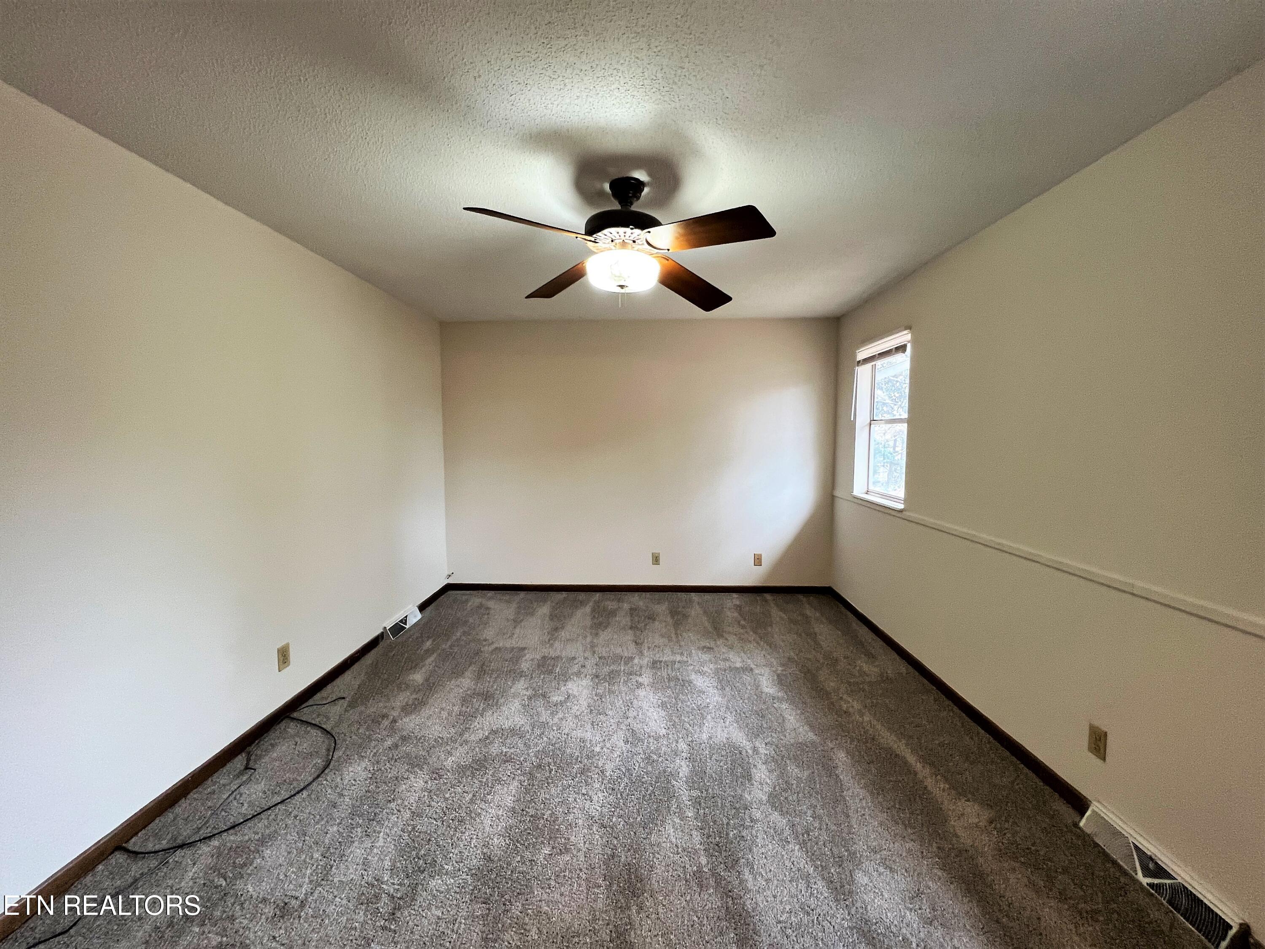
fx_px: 475
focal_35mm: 13
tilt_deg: -4.3
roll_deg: +0.5
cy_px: 474
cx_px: 632
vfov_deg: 89.9
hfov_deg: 106.2
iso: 250
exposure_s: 1/60
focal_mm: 1.57
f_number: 1.8
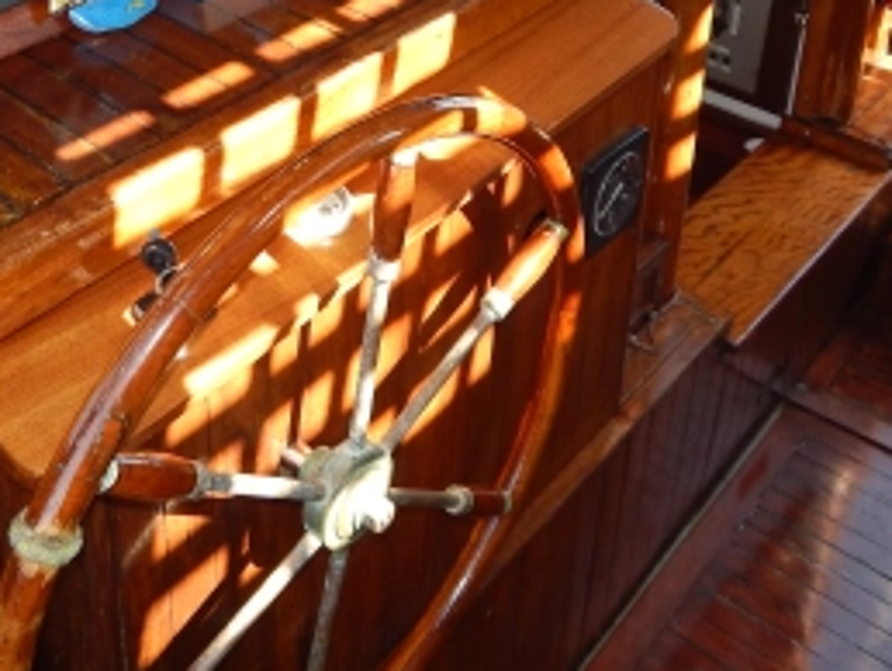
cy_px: -26
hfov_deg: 38.5
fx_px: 1264
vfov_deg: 27.7
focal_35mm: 49
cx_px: 315
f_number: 3
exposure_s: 1/125
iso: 125
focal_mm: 4
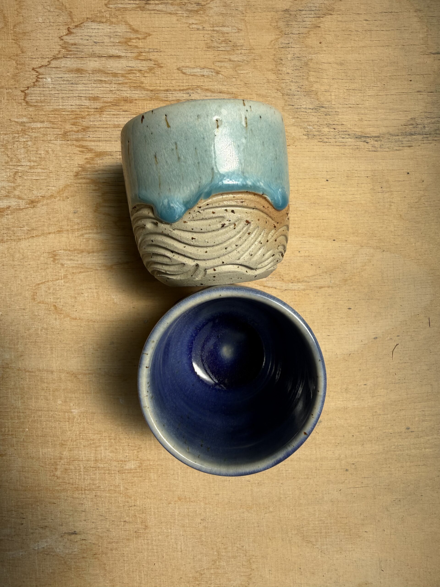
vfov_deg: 71.6
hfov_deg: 56.8
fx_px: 407
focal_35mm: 24
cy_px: 294
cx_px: 220
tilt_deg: -88.4
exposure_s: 1/1669
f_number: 2.2
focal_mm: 2.22
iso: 40
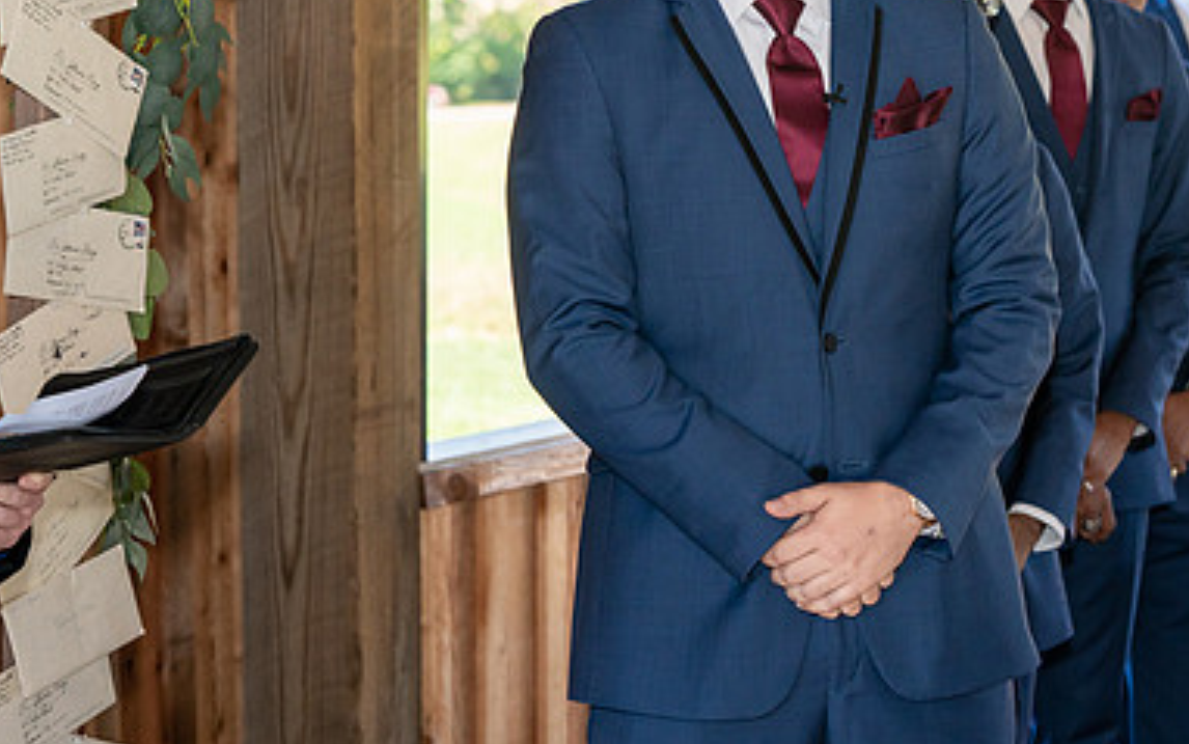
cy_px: 207
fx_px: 4181
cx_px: 809
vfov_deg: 10.2
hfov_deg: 16.1
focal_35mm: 129
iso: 1000
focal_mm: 81
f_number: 5
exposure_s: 1/500
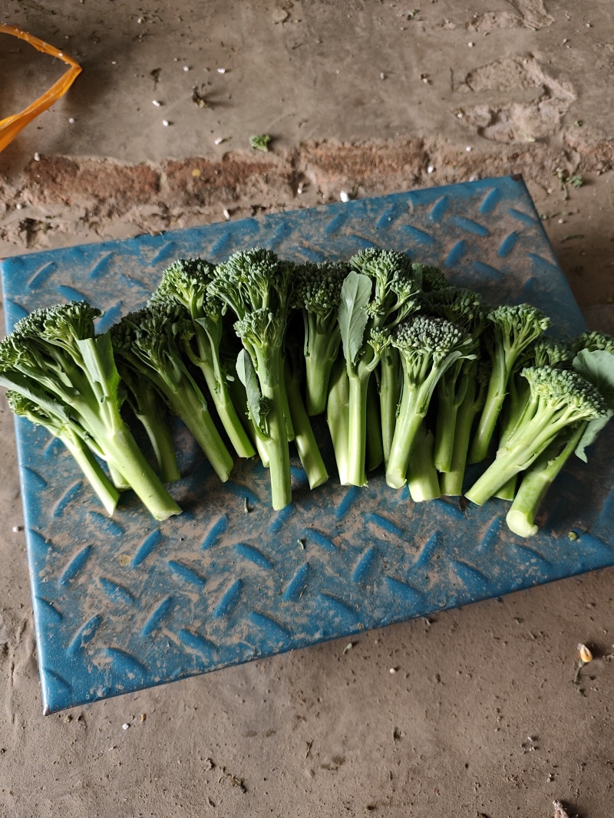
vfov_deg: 71.6
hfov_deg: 56.8
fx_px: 568
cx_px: 307
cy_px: 409
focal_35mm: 24
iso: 320
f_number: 1.6
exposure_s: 1/100
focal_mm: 5.84
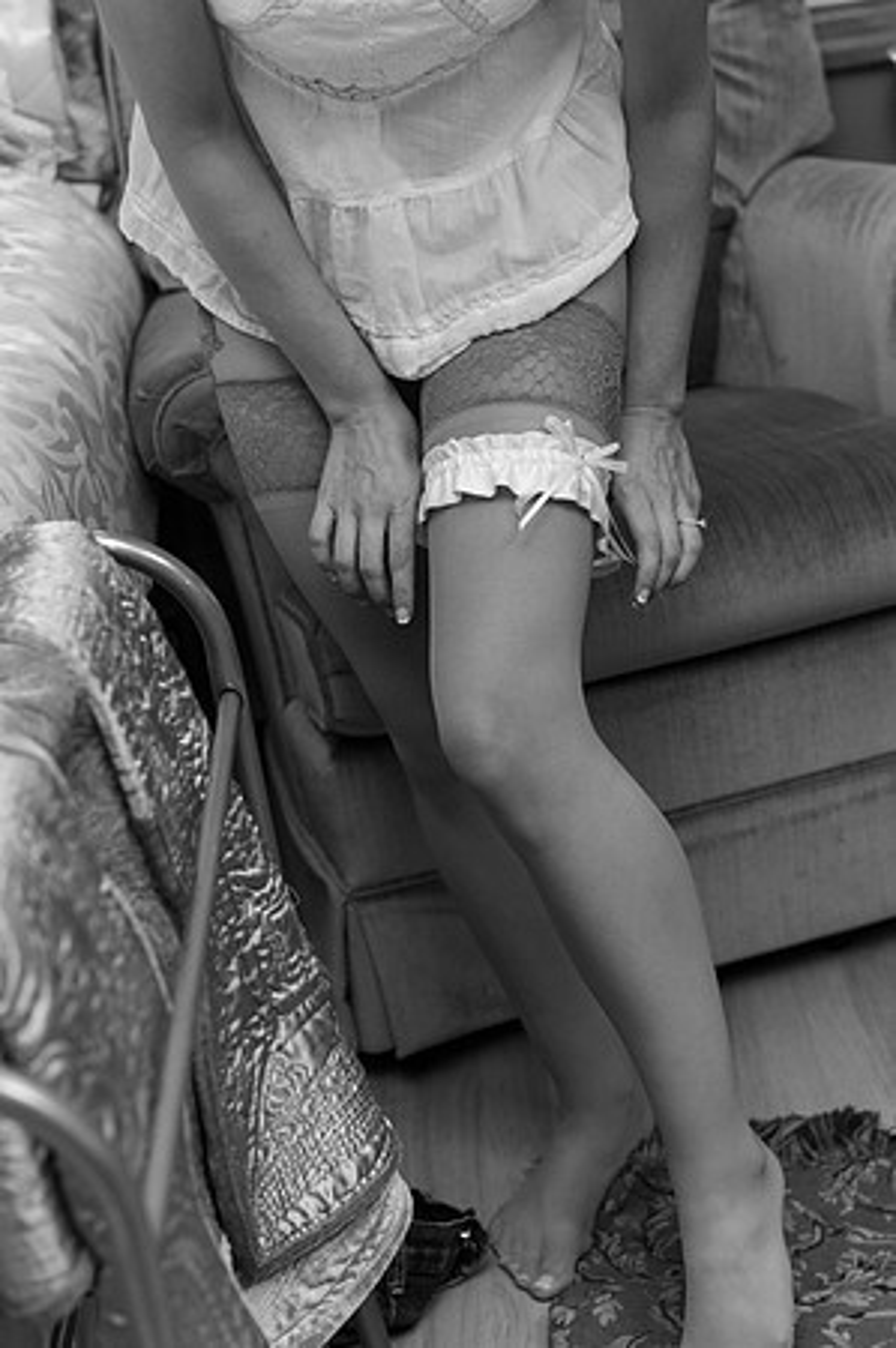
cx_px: 448
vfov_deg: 28.9
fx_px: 2619
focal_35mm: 70
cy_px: 674
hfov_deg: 19.4
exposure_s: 1/60
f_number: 4.5
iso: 1250
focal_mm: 70
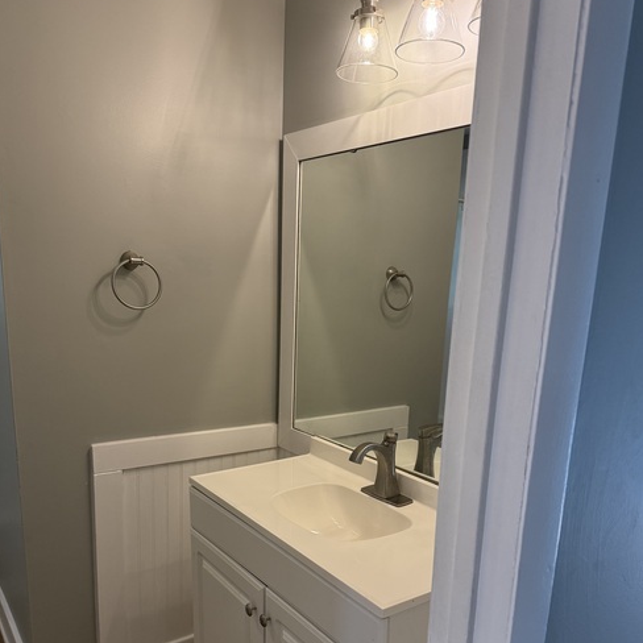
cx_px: 324
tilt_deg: -13.1
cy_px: 420
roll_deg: -1.8
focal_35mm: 29
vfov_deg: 54.7
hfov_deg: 55.6
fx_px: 609
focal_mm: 6.76
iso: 200
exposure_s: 1/167
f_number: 1.78
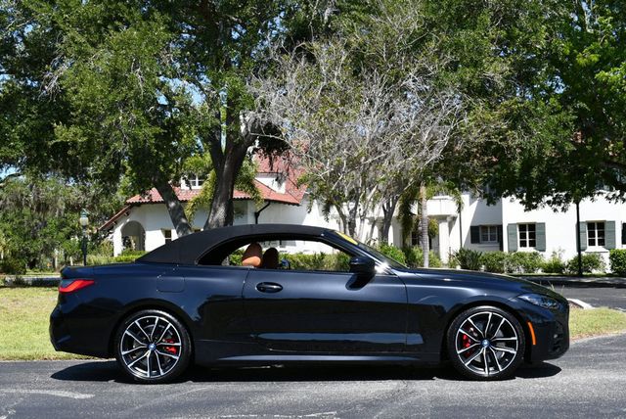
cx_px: 313
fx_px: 905
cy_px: 210
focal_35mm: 52
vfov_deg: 26.0
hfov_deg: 38.2
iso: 140
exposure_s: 1/250
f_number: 8
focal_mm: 26
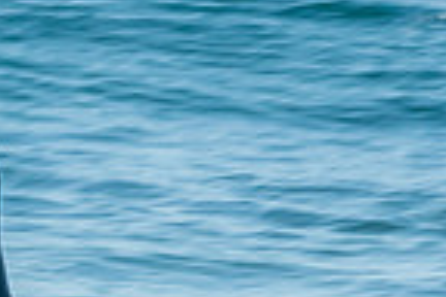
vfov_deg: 0.7
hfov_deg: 1.1
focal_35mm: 1938
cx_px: -158
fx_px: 24008
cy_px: 512
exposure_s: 1/30
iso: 100
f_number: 25
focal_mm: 320
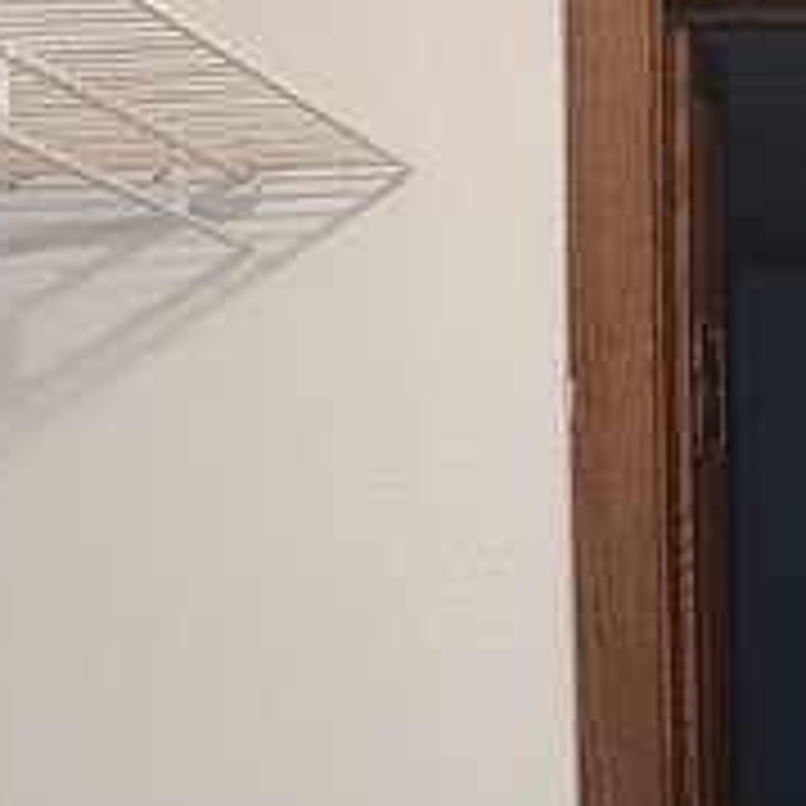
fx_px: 3504
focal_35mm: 133
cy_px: 1441
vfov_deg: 12.1
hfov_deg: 12.7
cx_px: 1018
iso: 100
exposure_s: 1/40
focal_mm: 4.23
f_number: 1.5
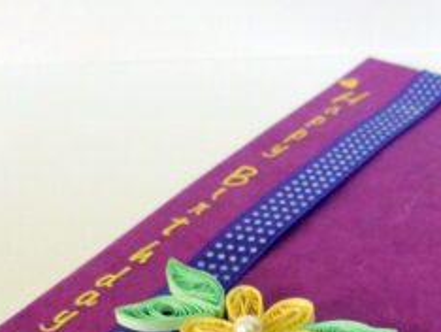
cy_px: 379
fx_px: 816
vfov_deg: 21.6
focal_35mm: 64
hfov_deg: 29.3
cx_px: 373
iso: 400
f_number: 2.8
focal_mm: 4.5
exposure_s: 1/25
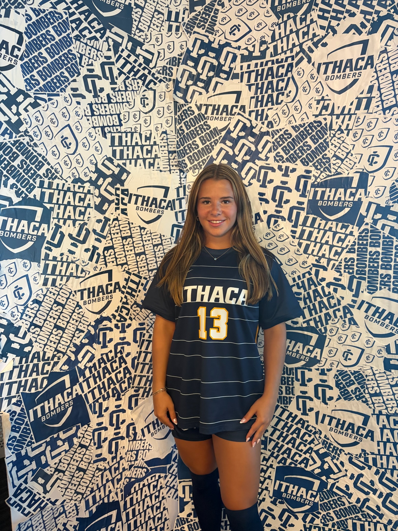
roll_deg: -0.1
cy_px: 266
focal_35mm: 26
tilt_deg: -9.1
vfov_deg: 67.3
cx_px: 199
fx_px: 399
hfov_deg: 53.1
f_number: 1.6
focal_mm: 5.96
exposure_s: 1/60
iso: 250
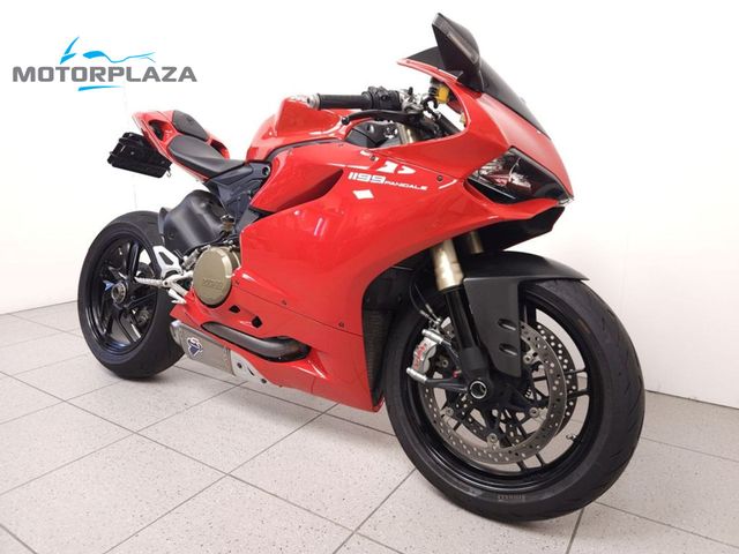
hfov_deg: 73.9
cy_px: 277
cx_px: 370
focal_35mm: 23
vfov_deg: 58.9
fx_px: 491
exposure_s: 1/30
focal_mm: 5.4
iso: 100
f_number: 1.8
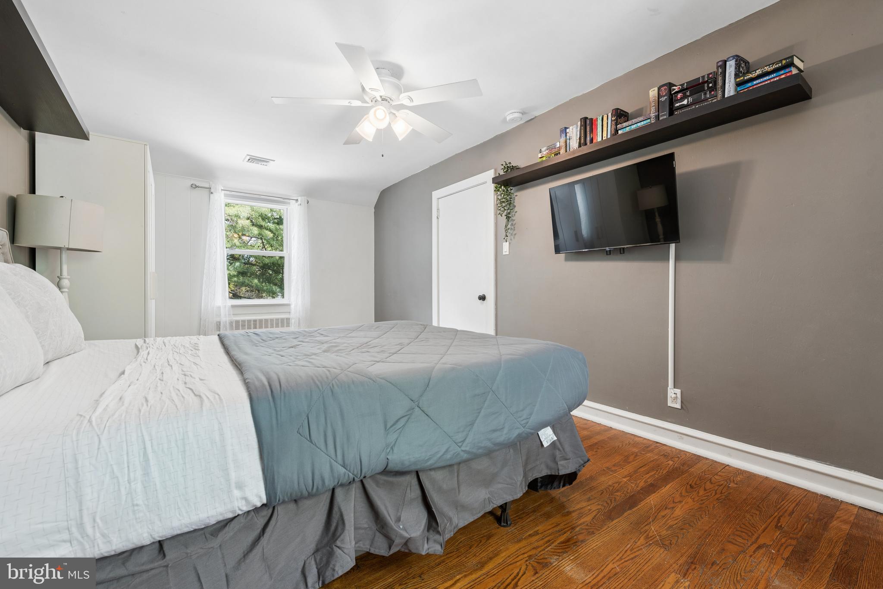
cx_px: 442
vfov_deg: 77.4
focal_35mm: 15
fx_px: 368
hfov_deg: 100.4
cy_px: 294
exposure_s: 1/10
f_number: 9
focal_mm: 15
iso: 250
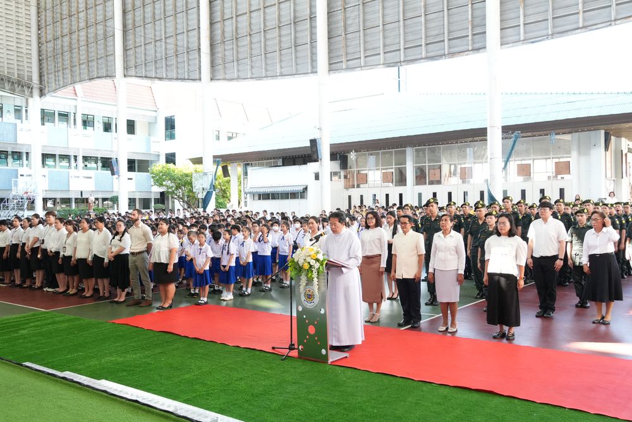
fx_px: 579
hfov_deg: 57.2
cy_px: 211
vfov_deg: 40.0
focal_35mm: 33
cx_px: 316
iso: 1600
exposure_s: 1/125
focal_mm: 22
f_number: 5.6
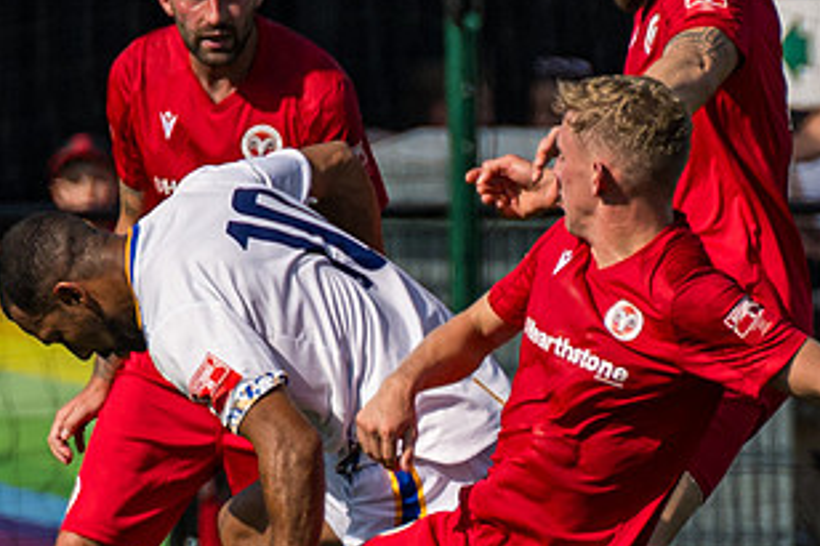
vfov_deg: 0.7
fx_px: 43480
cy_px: 575
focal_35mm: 1910
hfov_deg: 1.1
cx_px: 652
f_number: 4.5
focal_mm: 280
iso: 200
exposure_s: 1/2500
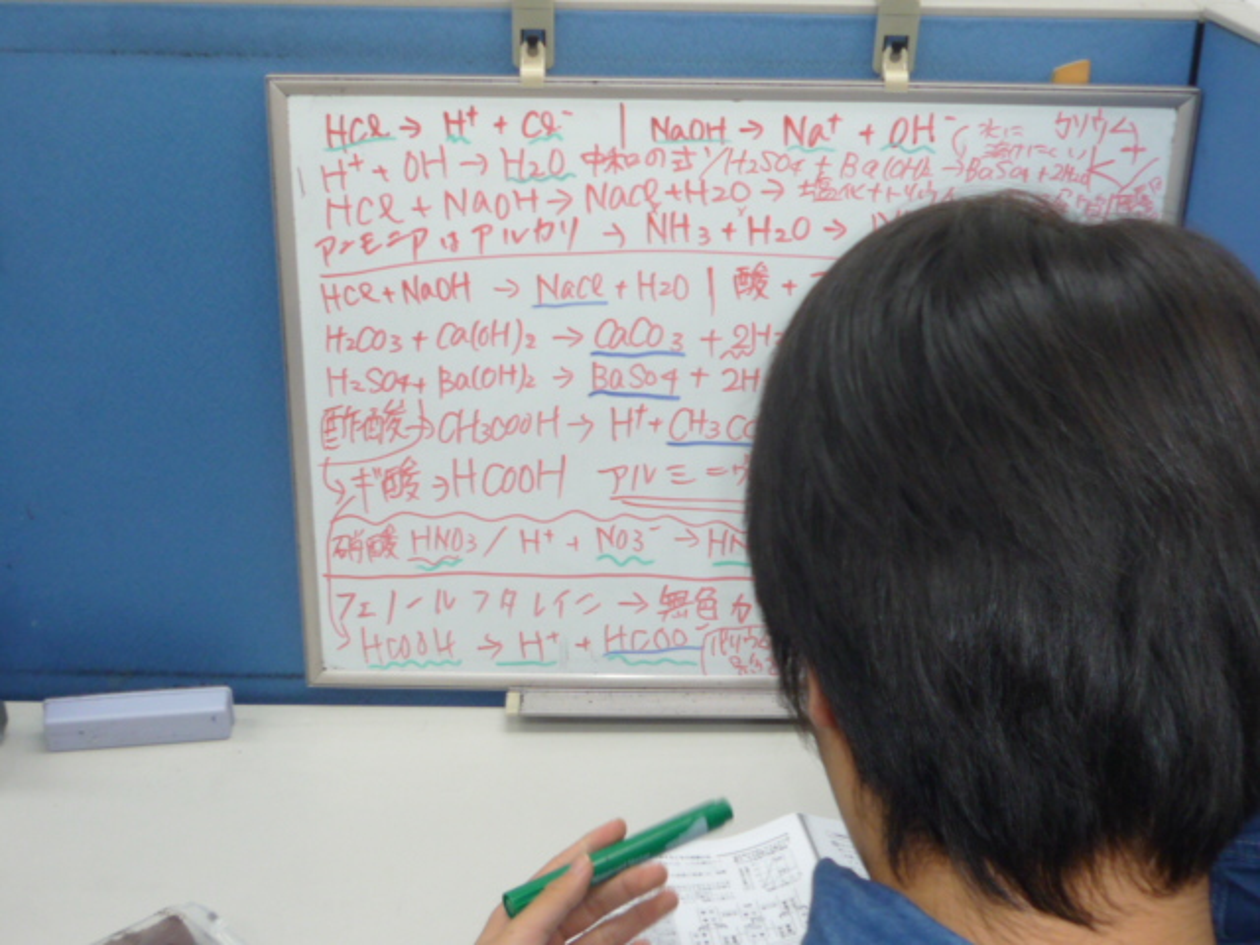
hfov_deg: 41.2
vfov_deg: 31.5
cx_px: 630
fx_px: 1674
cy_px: 472
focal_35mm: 46
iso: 100
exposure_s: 1/30
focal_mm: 4.5
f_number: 2.8
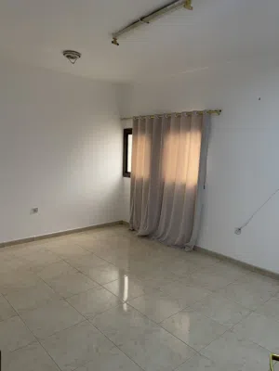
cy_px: 186
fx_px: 269
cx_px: 140
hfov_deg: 54.9
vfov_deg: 69.4
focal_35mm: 25
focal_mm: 5.1
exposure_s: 1/62
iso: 125
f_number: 1.6
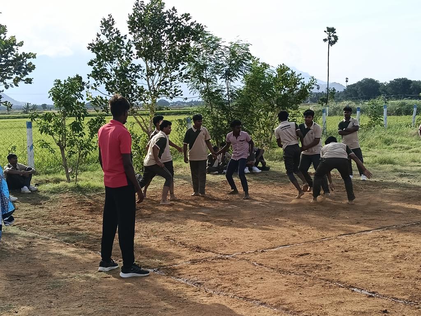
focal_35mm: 49
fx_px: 596
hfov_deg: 38.9
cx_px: 210
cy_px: 158
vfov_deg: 29.7
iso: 50
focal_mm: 3.98
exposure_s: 1/400
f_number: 1.8
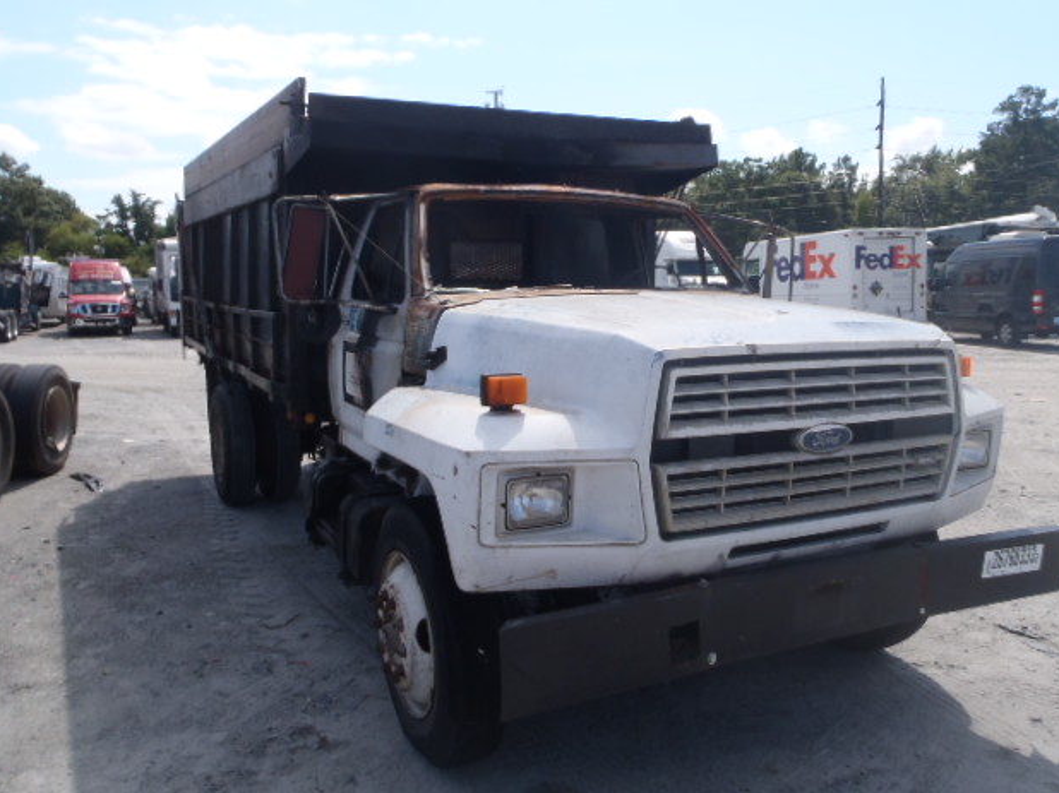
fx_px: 887
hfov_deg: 61.7
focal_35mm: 29
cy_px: 384
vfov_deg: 48.2
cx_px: 531
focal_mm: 5
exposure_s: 1/500
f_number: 4.5
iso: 80
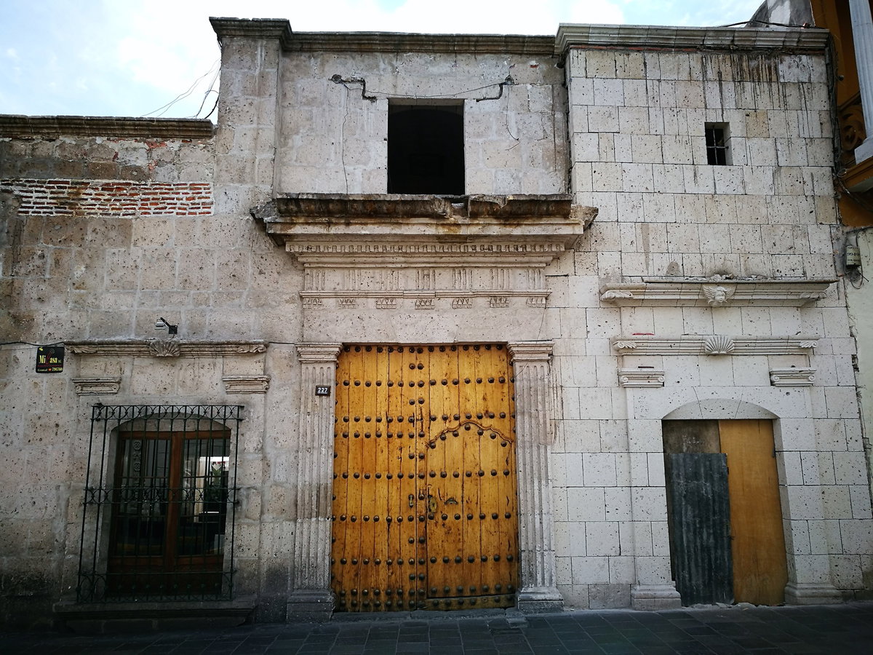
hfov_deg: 65.3
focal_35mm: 27
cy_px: 328
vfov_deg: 51.4
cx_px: 436
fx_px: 681
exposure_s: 1/803
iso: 50
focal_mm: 4.5
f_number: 2.2
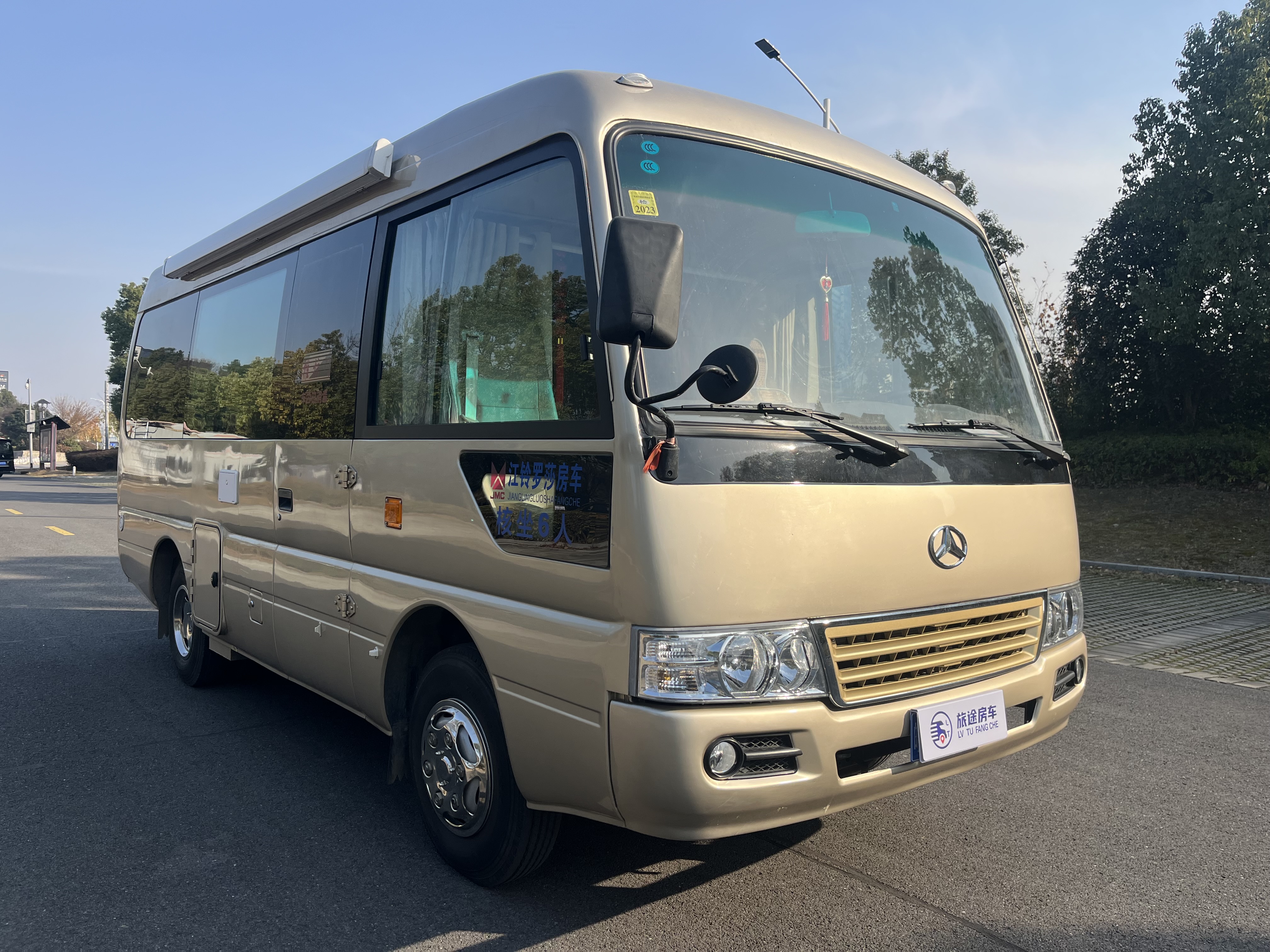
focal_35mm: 26
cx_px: 635
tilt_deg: -1.9
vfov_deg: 53.1
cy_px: 476
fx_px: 954
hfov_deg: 67.3
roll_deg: -1.1
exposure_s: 1/2358
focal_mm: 5.1
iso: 50
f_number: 1.6
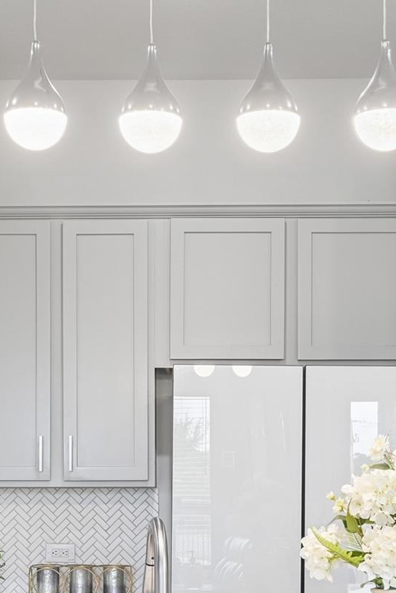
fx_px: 1253
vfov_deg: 26.1
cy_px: 489
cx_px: 162
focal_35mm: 76
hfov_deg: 17.9
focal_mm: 30
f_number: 8
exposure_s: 1/25
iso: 400
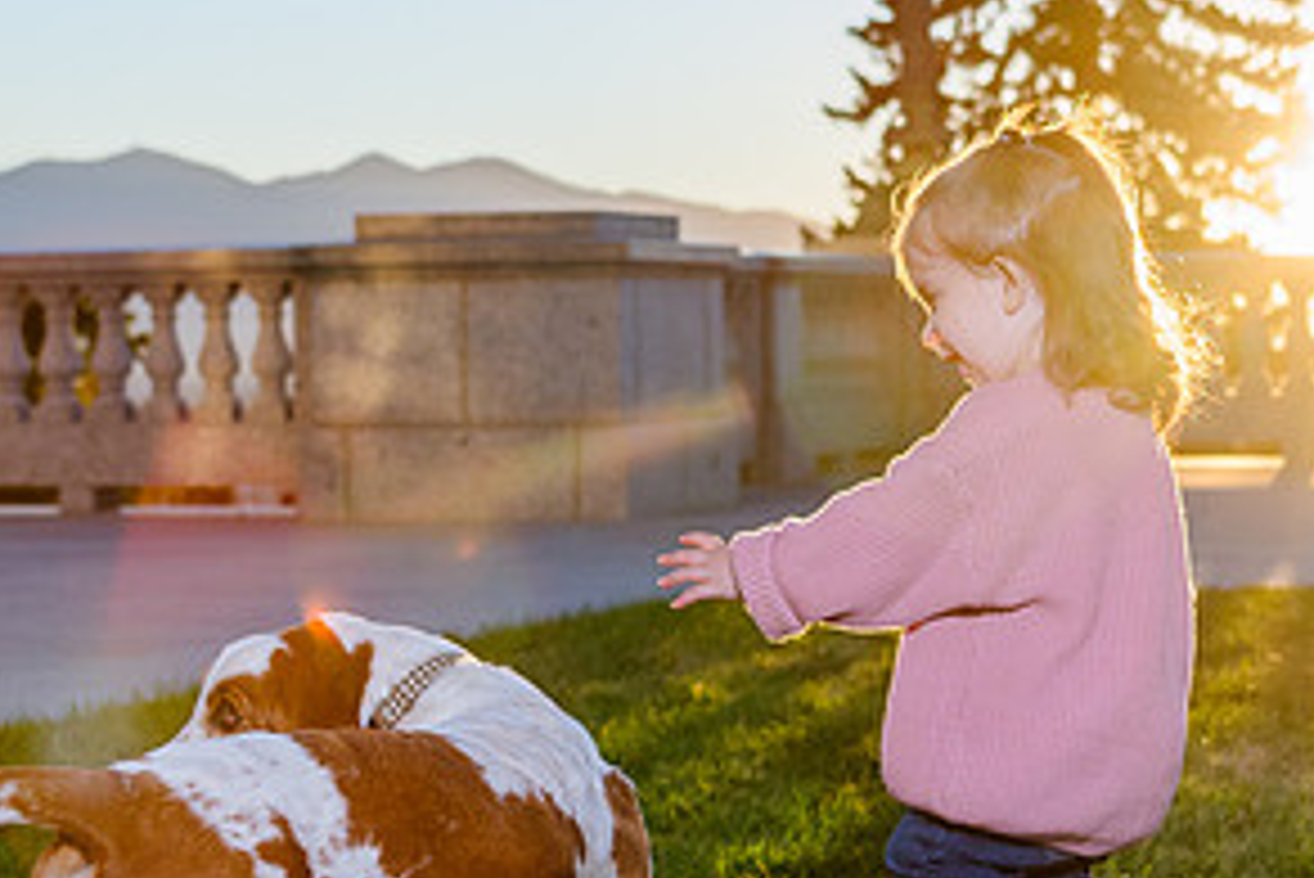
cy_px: 445
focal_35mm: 117
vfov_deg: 11.7
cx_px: 720
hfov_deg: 17.5
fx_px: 4272
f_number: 4
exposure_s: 1/1600
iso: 500
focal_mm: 38
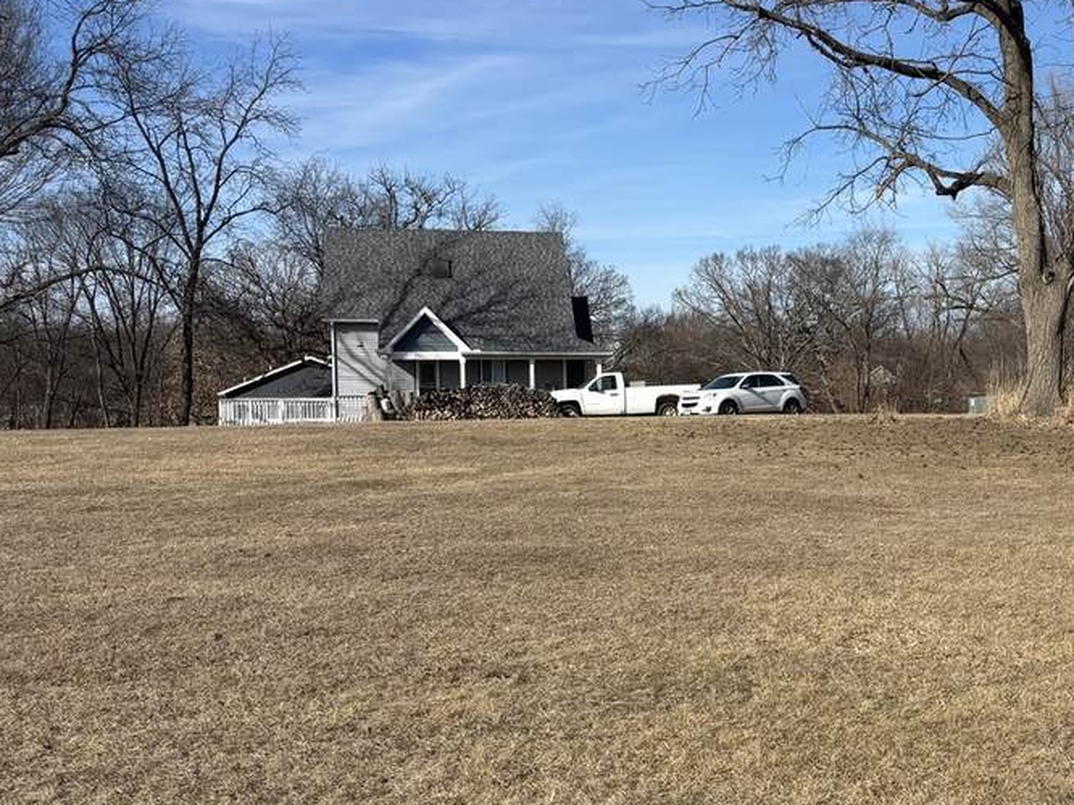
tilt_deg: -4.4
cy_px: 494
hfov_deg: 37.2
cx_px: 819
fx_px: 1551
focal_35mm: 50
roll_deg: +0.2
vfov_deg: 29.0
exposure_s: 1/4630
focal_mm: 5.96
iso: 50
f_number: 1.6
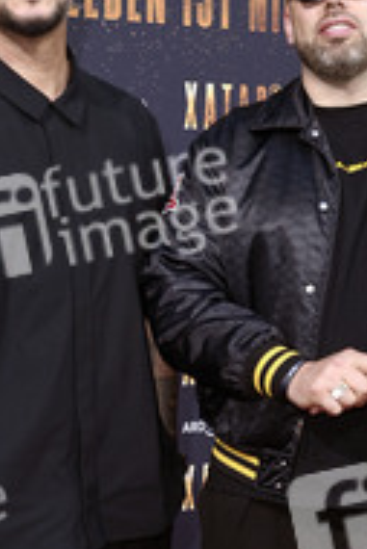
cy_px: 361
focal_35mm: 105
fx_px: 1603
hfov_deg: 13.1
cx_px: 173
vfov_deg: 19.4
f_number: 5.6
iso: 800
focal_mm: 50
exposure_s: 1/250
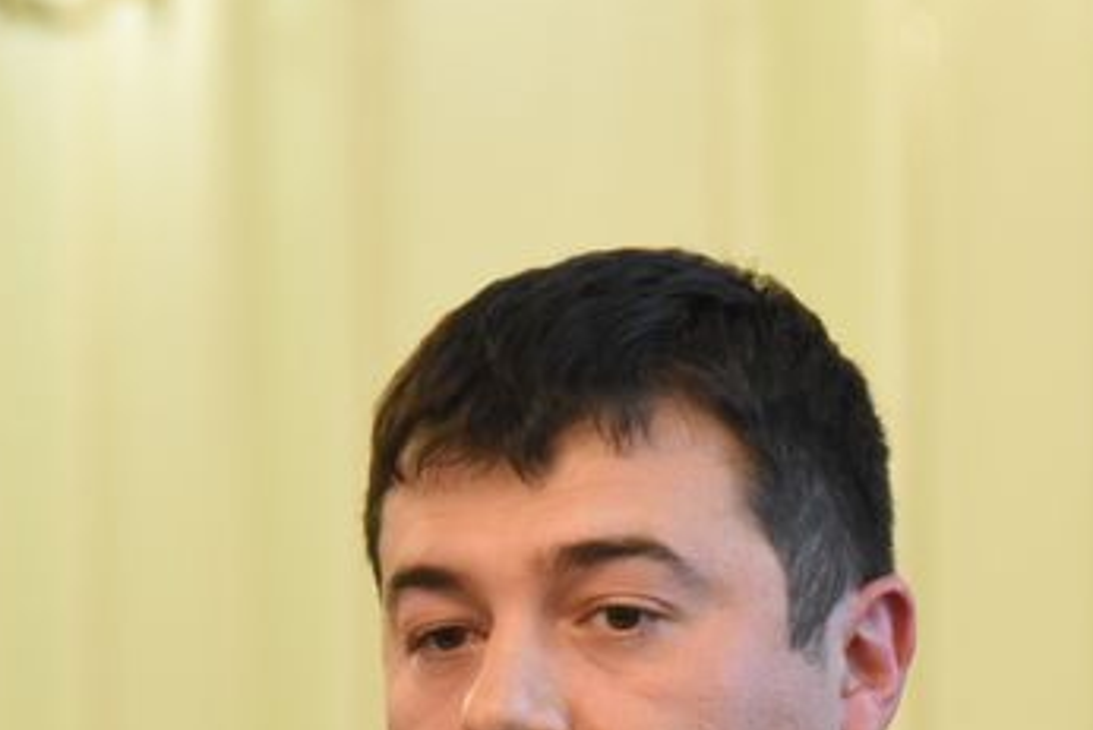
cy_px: 1114
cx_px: 660
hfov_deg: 4.2
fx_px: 14731
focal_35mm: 485
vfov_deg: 2.8
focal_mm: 120
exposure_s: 1/125
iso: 4000
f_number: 4
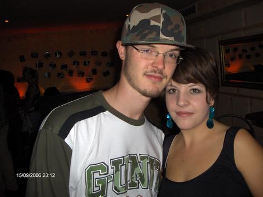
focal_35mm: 35
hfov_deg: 52.6
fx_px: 266
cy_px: 98
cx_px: 132
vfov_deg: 40.7
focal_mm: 5.8
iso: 100
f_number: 2.6
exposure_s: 1/60
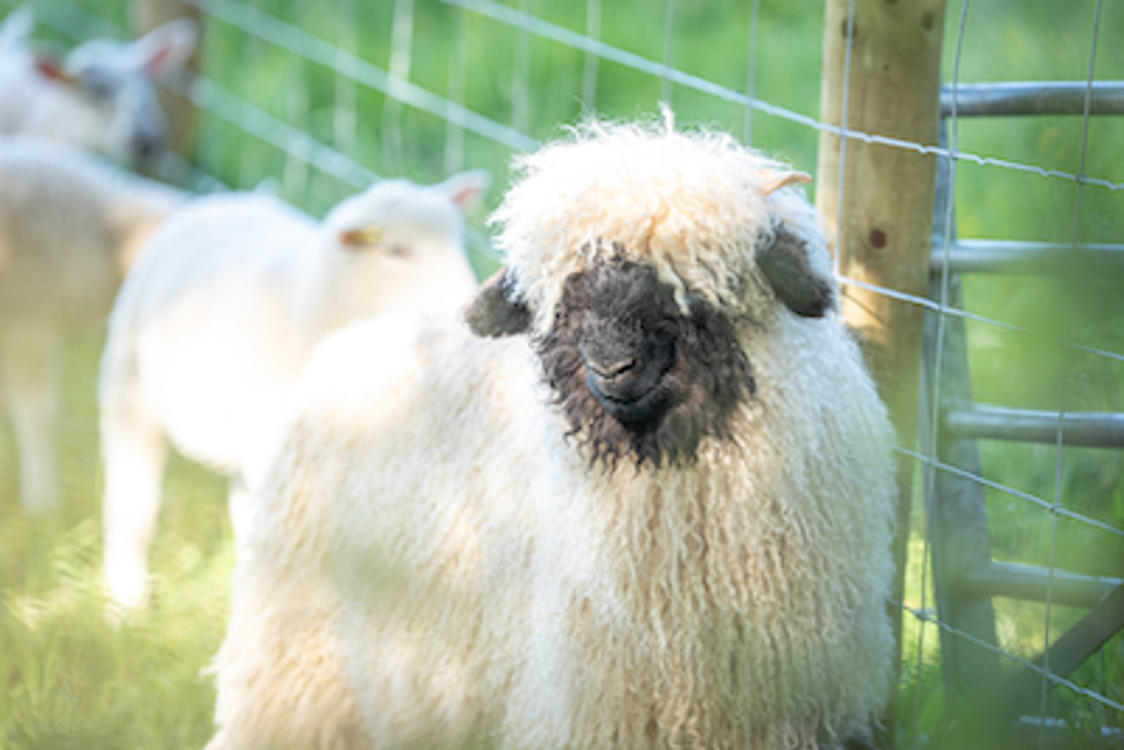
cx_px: 562
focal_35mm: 200
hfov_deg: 10.3
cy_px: 375
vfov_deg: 6.9
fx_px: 6246
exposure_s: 1/400
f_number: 3.5
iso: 500
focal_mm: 200
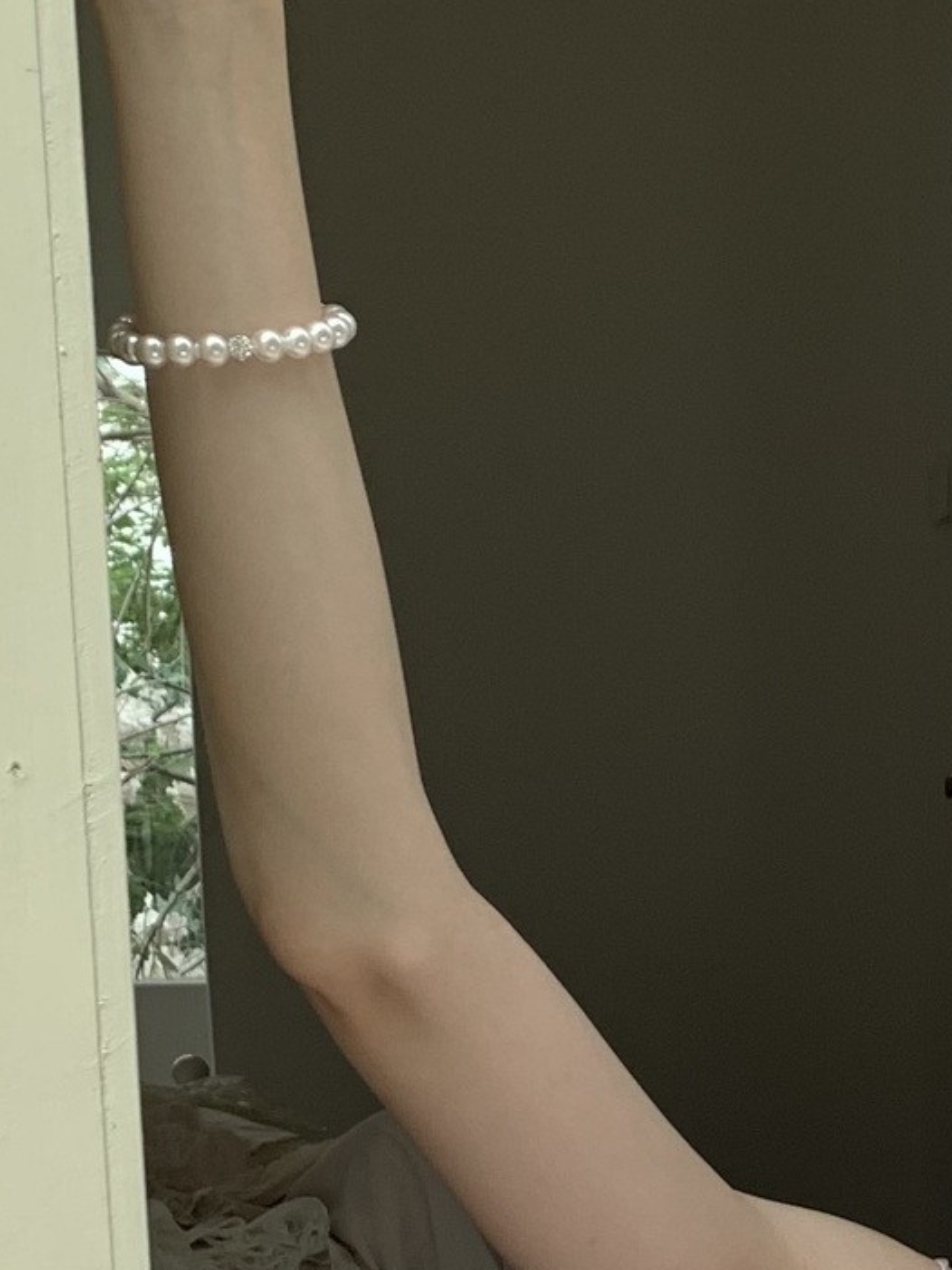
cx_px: 1274
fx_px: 3263
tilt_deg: -9.2
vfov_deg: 20.8
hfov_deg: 15.7
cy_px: 1457
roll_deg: +1.0
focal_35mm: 89
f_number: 1.8
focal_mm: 4.25
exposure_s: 1/122
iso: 25
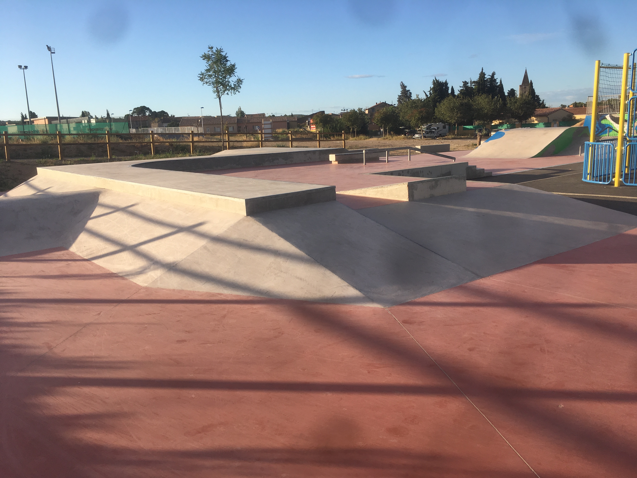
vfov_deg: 48.2
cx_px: 318
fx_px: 534
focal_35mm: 29
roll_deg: +4.1
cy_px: 239
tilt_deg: -11.8
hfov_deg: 61.7
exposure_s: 1/1099
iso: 25
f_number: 2.2
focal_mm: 4.15
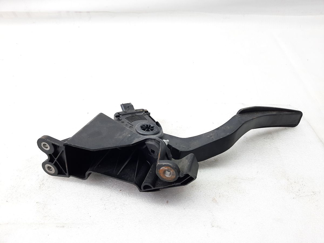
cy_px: 122
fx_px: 234
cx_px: 162
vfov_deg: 54.9
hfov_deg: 69.4
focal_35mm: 25
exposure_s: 1/50
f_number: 2
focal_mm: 4.6
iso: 100
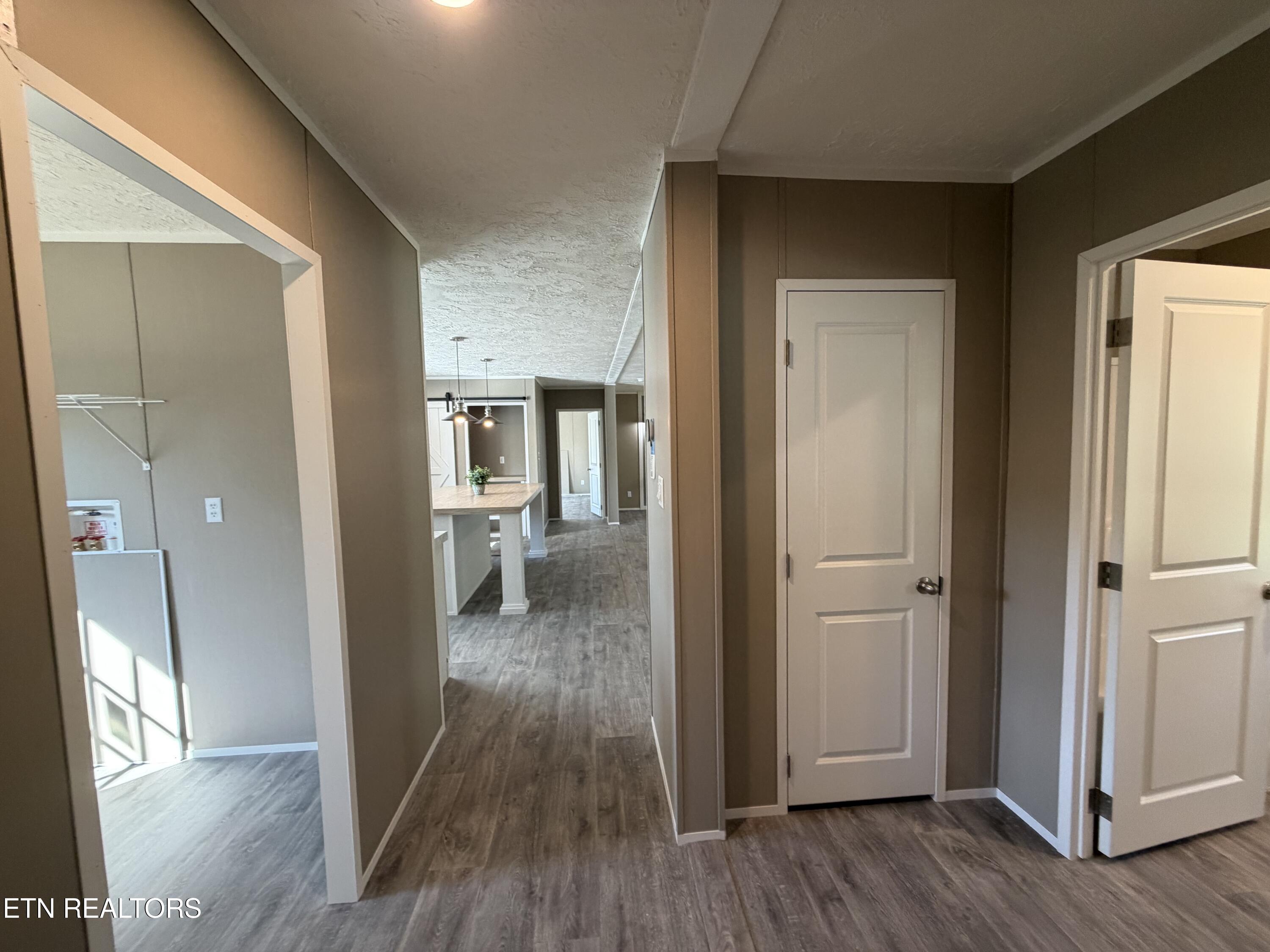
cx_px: 635
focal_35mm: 14
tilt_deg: -2.8
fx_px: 514
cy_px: 476
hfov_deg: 102.1
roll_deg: +1.6
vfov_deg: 85.7
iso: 250
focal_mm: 2.22
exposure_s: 1/120
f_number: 2.2
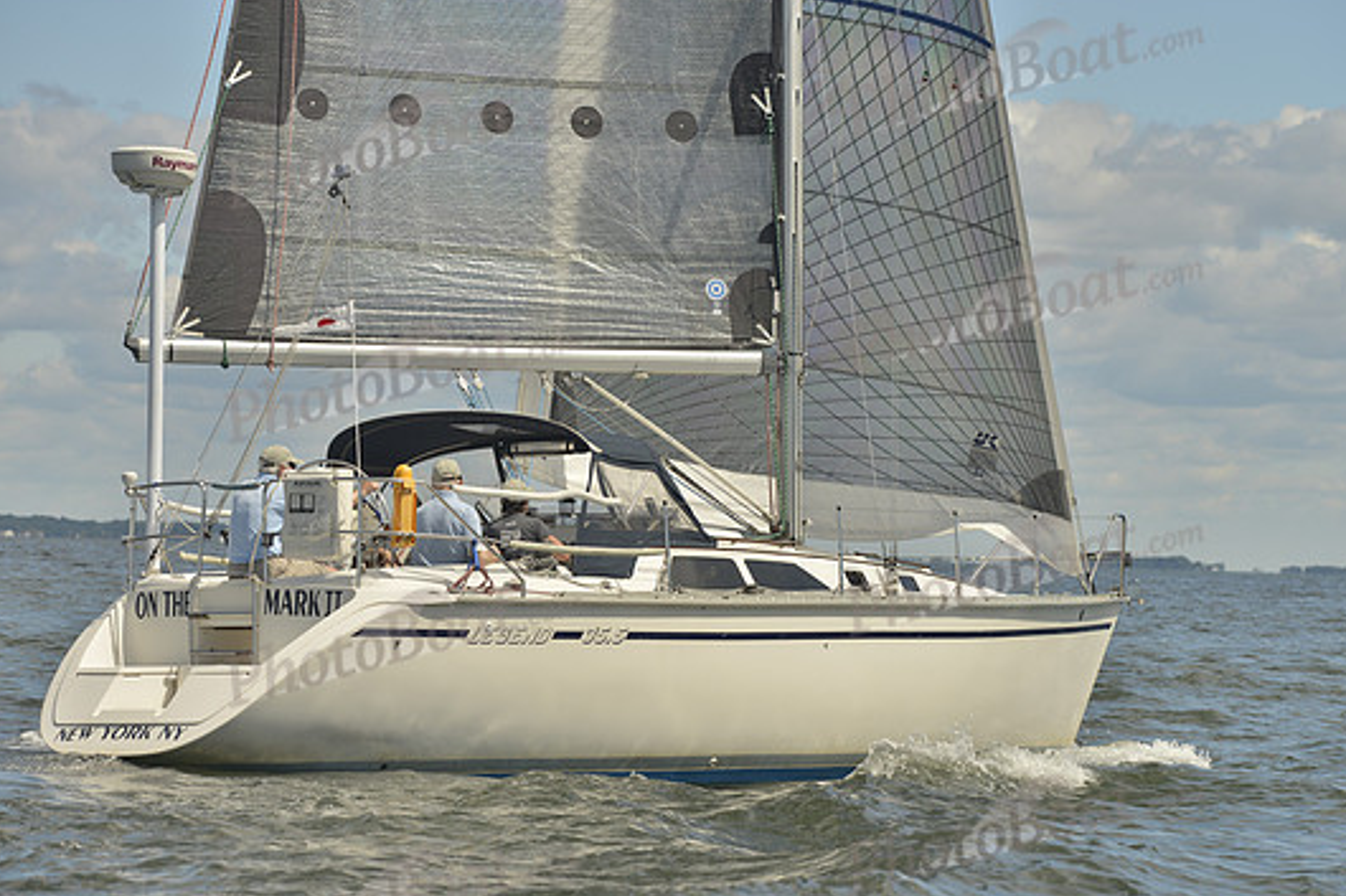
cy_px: 473
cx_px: 716
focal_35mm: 127
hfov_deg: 16.1
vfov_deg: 10.8
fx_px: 4747
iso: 200
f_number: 7.1
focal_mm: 116
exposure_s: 1/800
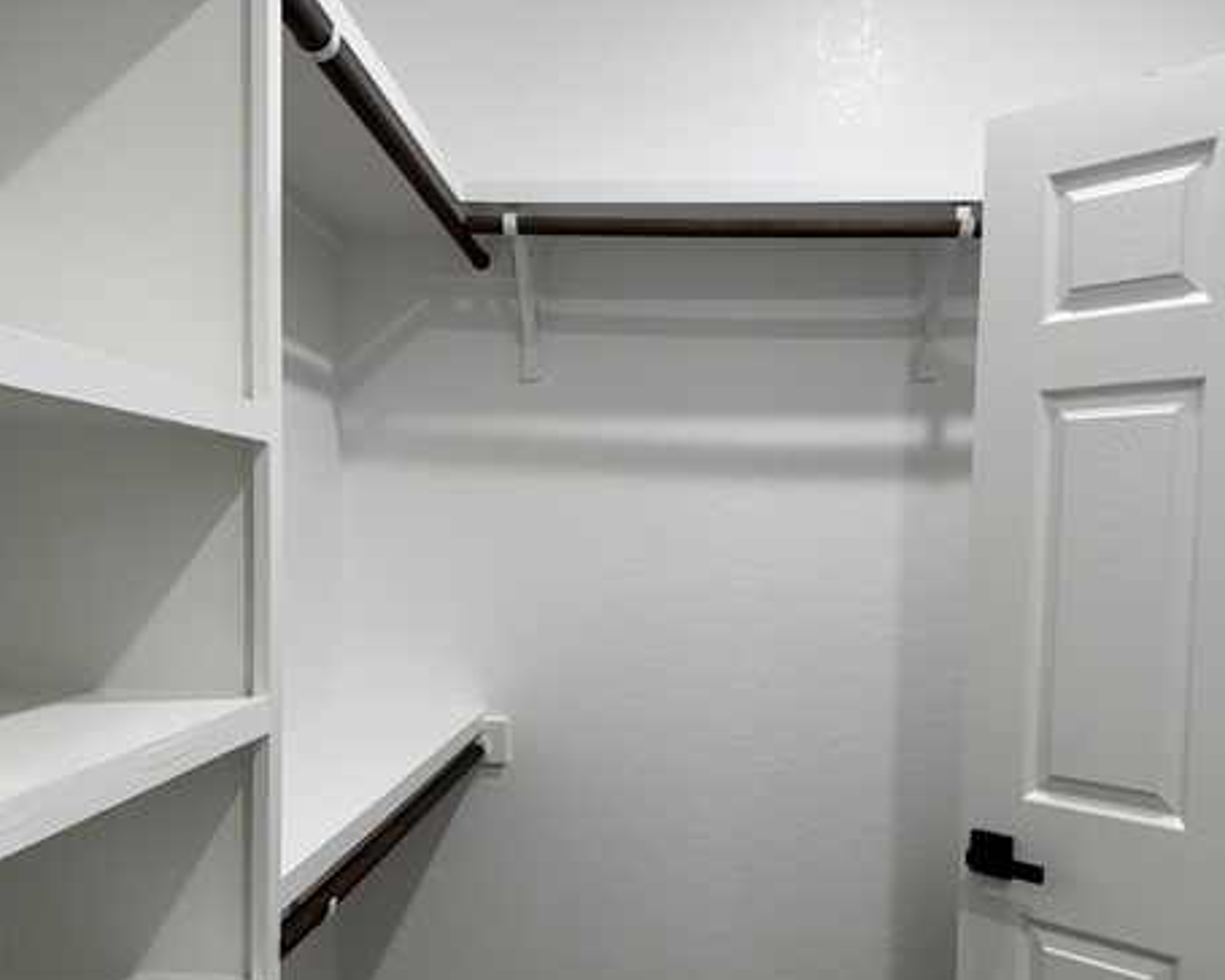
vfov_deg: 44.1
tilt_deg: -4.3
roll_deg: -1.3
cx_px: 623
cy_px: 624
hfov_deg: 54.2
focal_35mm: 33
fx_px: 1196
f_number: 1.78
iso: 100
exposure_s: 1/120
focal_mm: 6.76
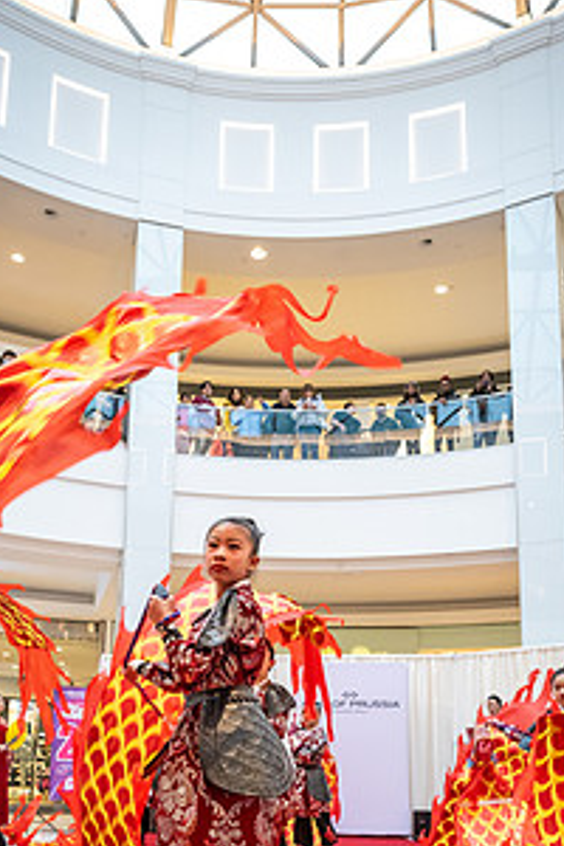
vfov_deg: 51.0
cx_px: 268
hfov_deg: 36.9
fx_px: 846
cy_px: 632
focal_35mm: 36
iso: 4000
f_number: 4
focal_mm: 24
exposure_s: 1/320
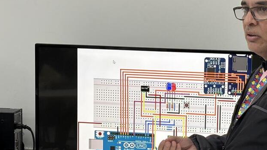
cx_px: 185
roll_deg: -0.7
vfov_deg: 11.1
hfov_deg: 19.5
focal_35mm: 109
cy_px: 101
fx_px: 772
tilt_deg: -8.0
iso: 64
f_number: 1.6
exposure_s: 1/60
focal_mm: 5.96
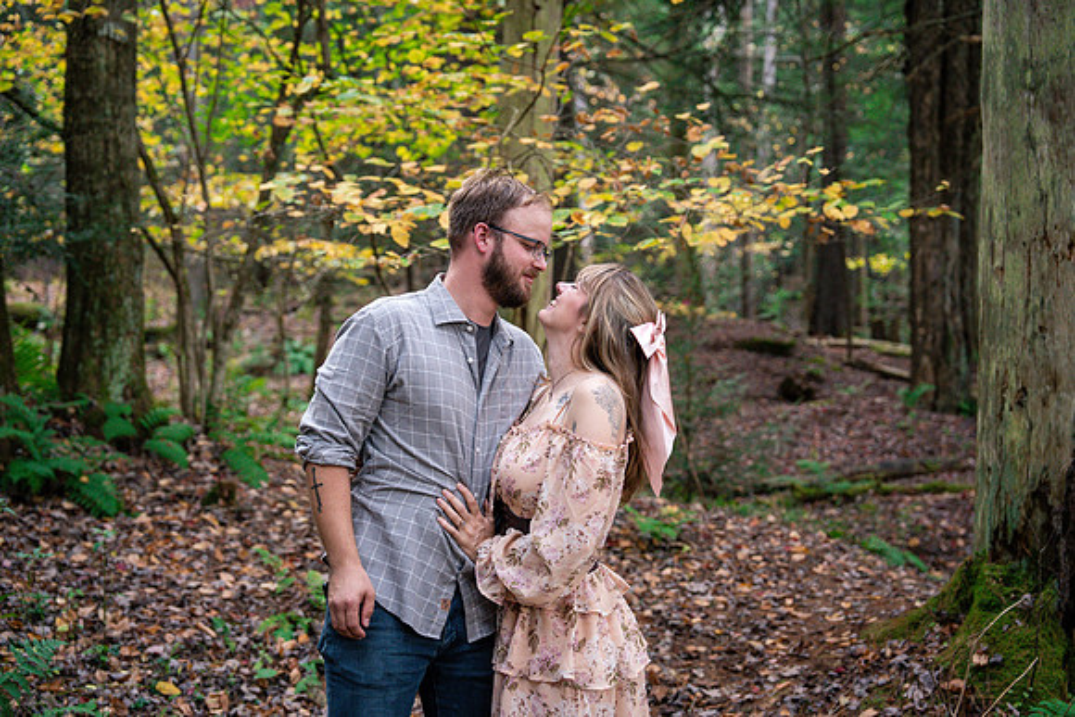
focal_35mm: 47
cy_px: 358
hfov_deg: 41.9
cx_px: 538
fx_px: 1404
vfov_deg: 28.7
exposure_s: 1/400
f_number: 2.8
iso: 2000
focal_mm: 47
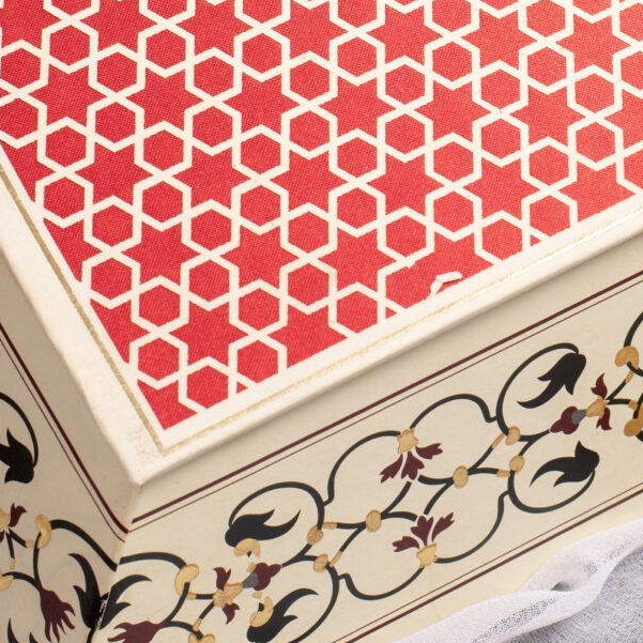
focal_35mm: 181
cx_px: 572
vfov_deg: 9.6
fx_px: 3804
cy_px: 57
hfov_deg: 9.6
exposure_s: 1/125
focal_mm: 50
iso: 125
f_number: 6.3
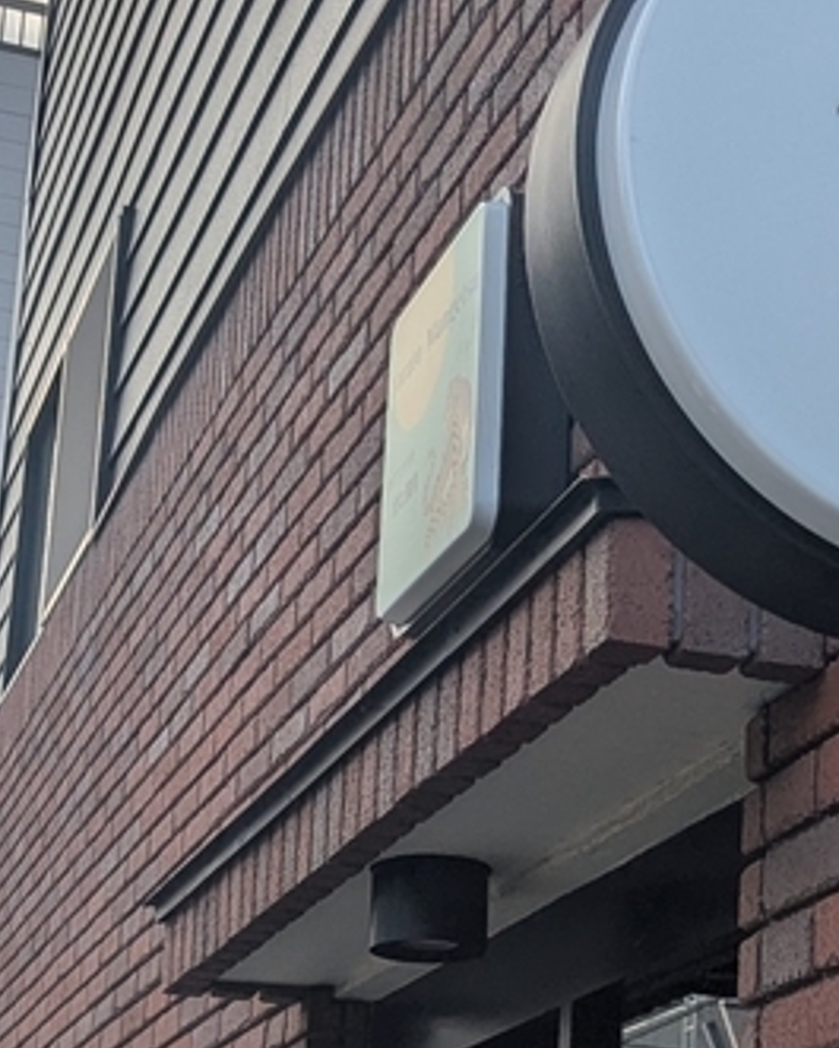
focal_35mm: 85
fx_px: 2637
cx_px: 611
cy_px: 700
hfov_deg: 18.0
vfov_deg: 22.4
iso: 42
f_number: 1.85
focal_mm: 6.81
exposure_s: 1/1550
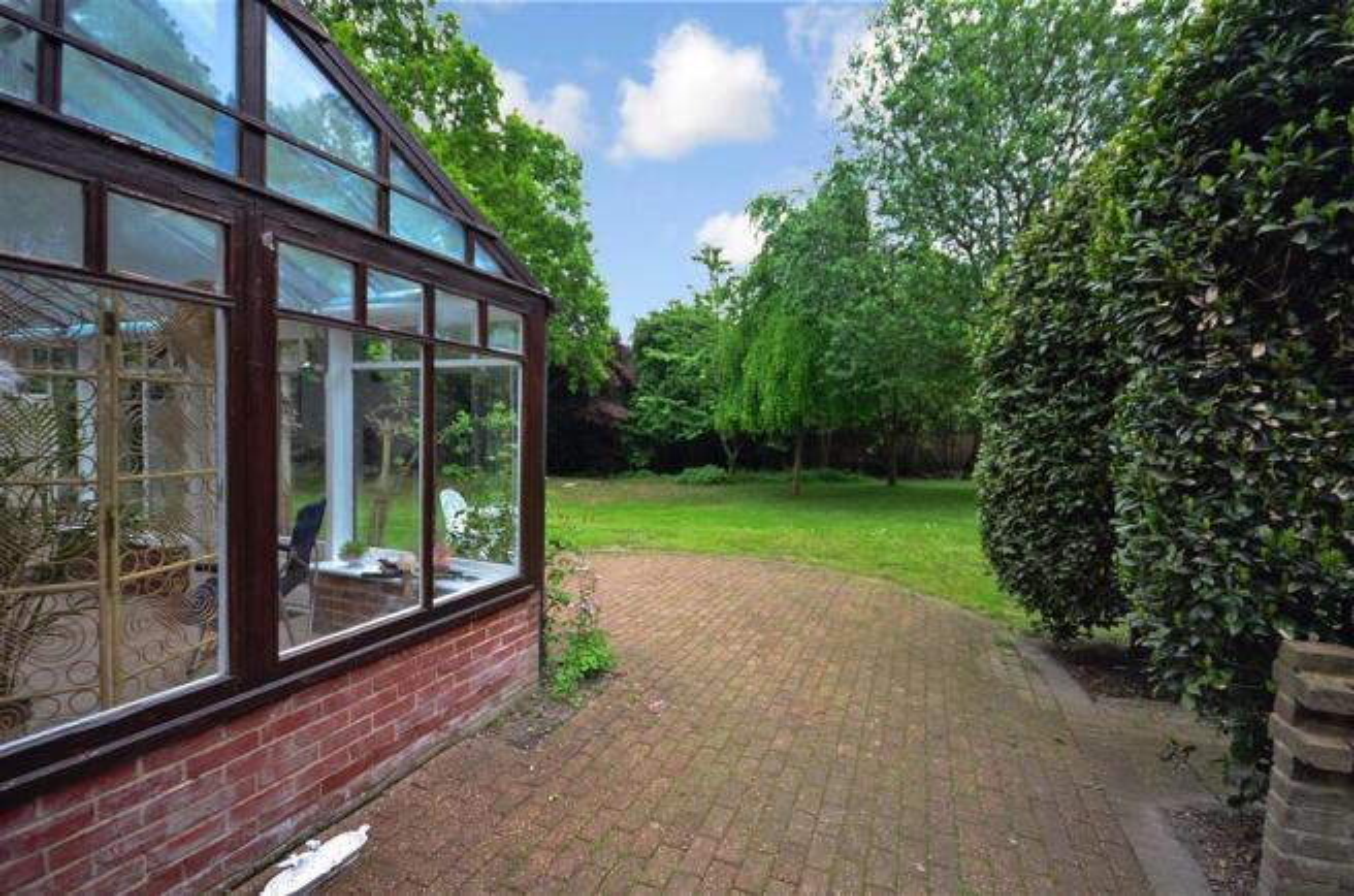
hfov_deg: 95.1
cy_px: 448
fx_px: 619
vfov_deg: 71.8
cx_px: 677
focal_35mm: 16
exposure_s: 1/60
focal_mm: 11
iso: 200
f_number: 4.2
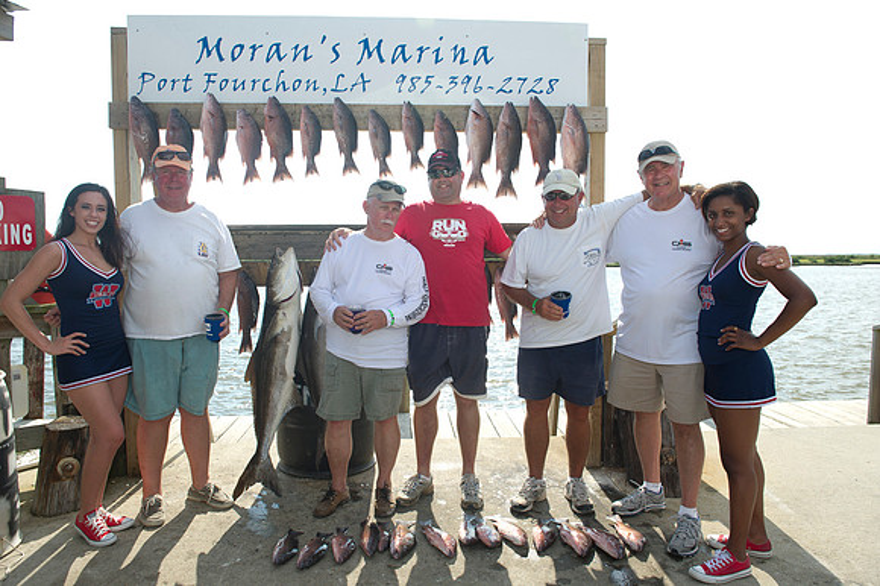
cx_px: 440
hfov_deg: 73.8
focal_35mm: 24
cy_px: 293
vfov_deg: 53.1
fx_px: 586
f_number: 7.1
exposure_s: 1/250
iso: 125
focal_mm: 24
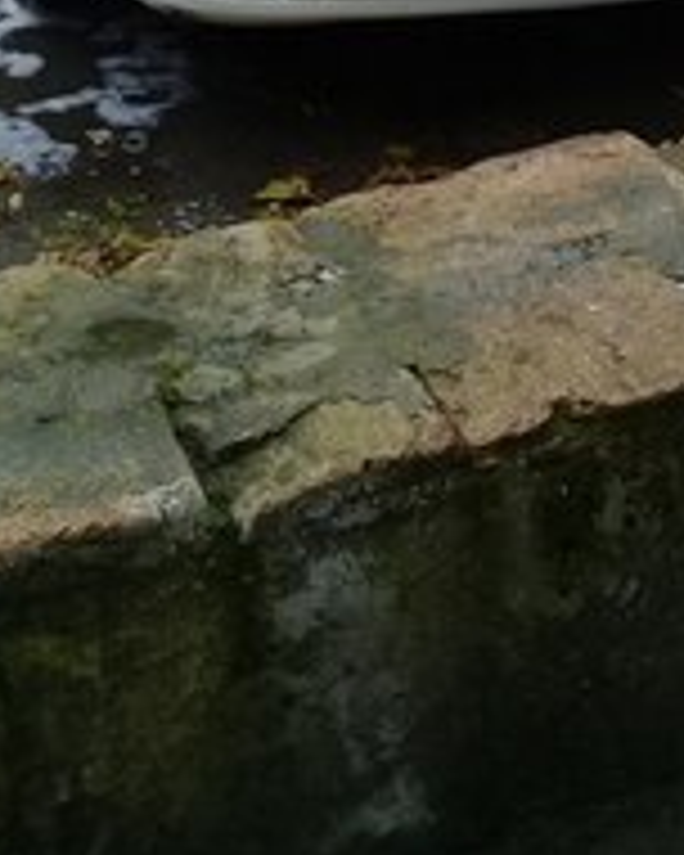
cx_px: 382
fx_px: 1999
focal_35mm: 79
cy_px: -207
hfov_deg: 19.4
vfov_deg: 22.1
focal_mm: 3.3
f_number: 2.2
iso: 50
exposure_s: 1/185
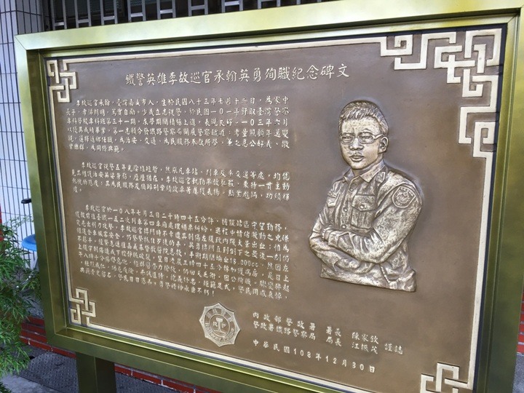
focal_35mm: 29
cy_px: 196
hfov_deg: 61.7
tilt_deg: -10.1
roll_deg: +1.7
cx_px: 262
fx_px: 439
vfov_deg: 48.2
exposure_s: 1/40
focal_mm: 4.15
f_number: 2.2
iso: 25
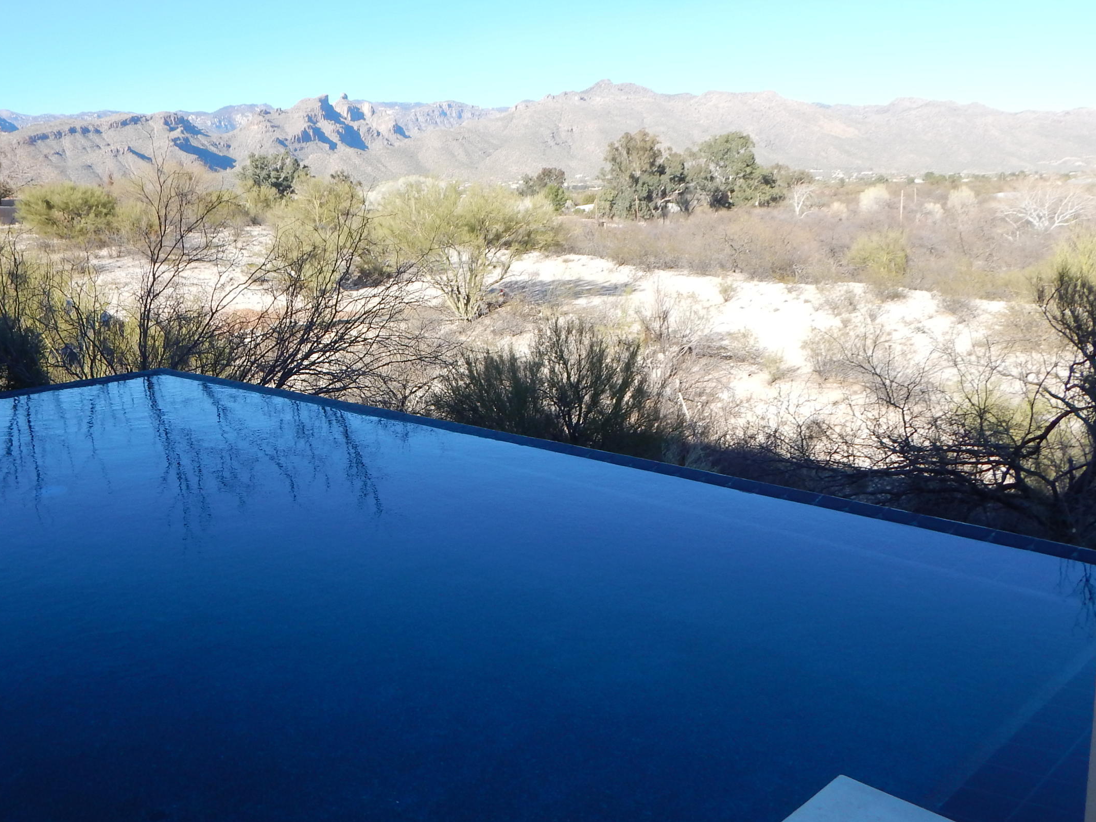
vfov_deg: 45.4
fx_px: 982
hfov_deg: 57.5
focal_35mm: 31
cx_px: 395
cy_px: 381
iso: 125
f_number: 3
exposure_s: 1/800
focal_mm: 4
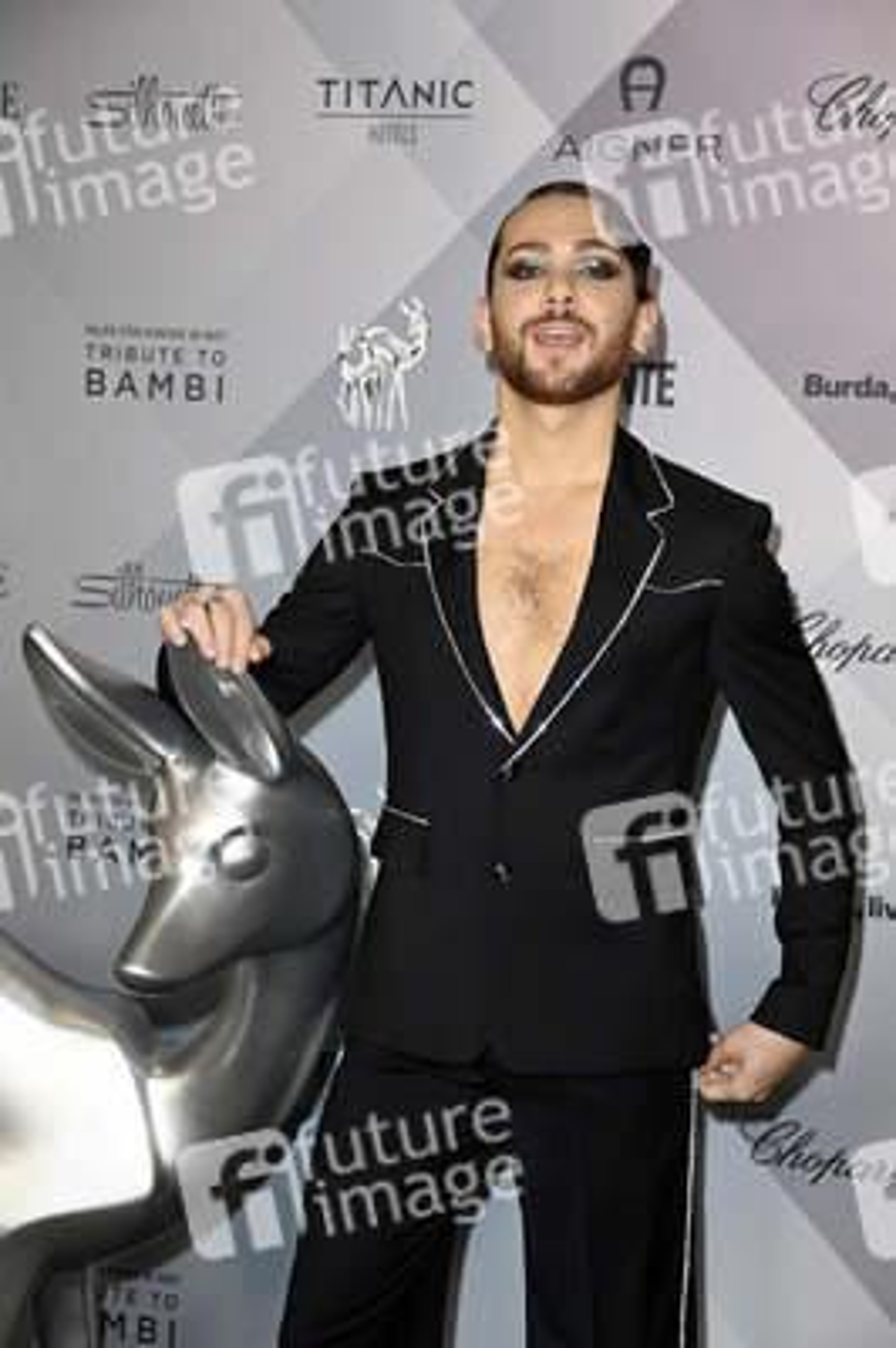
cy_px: 674
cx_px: 448
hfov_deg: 16.6
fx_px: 3066
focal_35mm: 82
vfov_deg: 24.8
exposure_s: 1/250
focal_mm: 82
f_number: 5.6
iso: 500
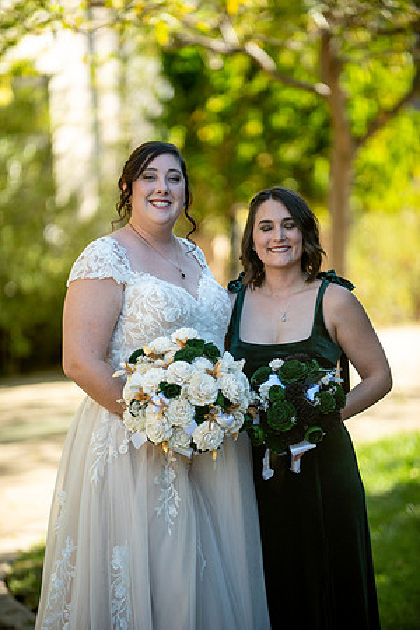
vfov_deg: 10.3
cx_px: 210
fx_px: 3500
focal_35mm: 200
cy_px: 315
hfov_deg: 6.9
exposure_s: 1/1250
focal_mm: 200
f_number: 2.8
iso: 400
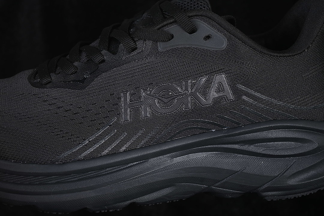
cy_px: 108
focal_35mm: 75
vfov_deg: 18.2
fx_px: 675
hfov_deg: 27.0
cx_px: 162
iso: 160
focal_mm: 50
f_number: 6.3
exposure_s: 1/50
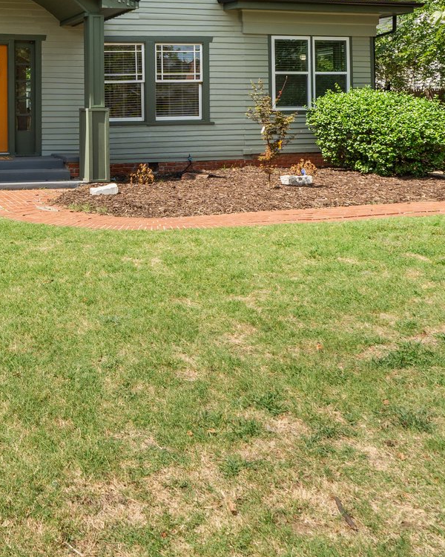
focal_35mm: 41
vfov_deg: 41.5
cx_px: 33
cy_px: 65
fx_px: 675
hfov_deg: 34.2
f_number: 8
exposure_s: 1/200
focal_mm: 16
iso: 200
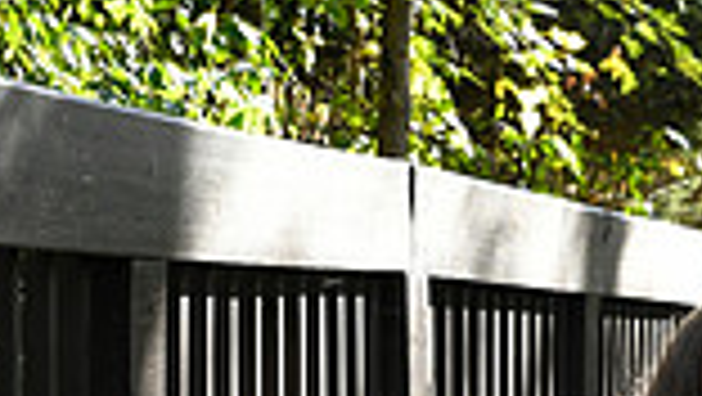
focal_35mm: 187
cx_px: 662
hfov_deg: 11.4
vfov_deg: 6.3
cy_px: 866
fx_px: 3483
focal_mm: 48
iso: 1600
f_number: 8
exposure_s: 1/200
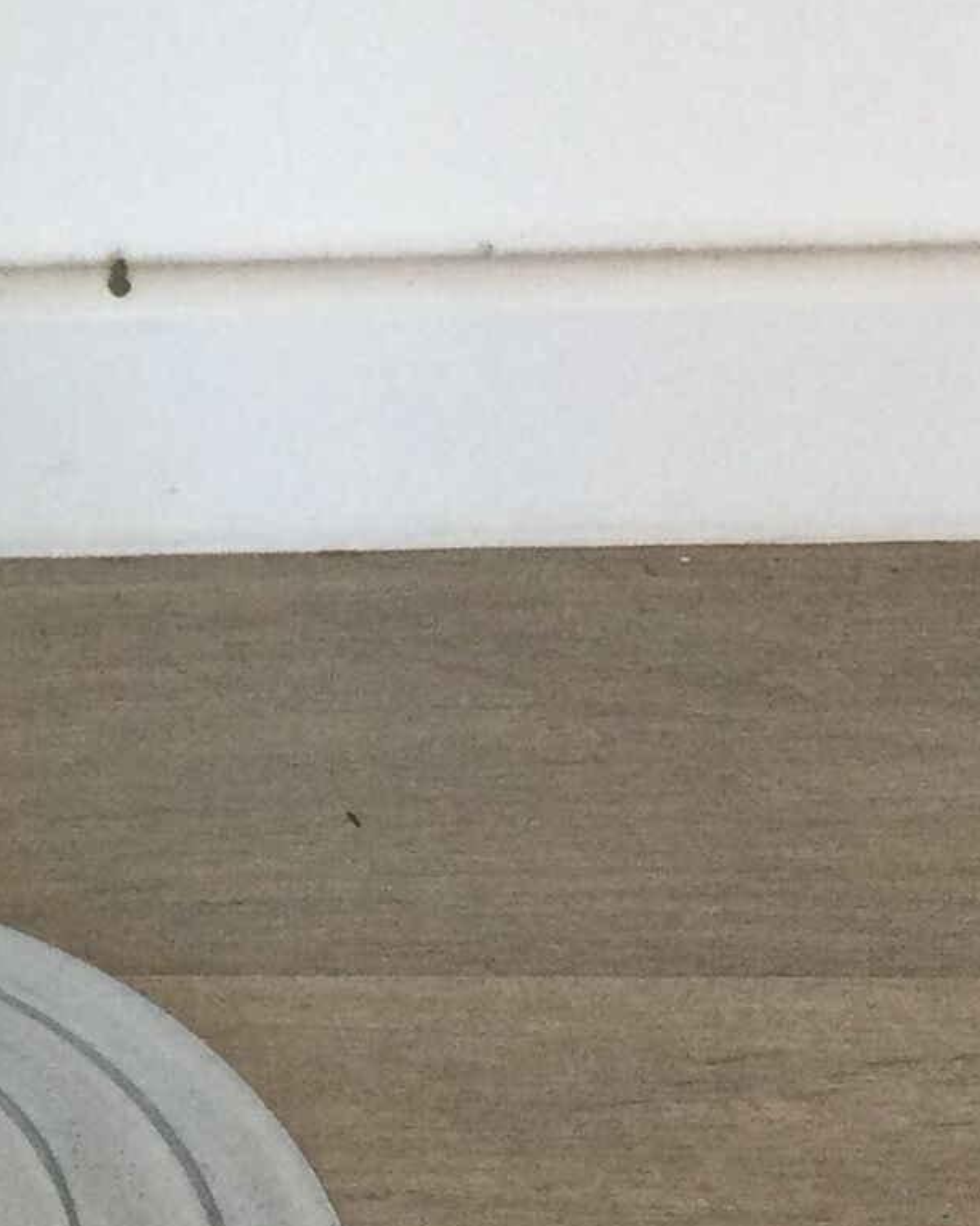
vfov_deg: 14.8
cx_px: -428
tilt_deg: -34.3
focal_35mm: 129
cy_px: 174
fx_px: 4681
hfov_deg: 11.5
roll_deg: +5.5
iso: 40
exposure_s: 1/33
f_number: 2.4
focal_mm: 3.3
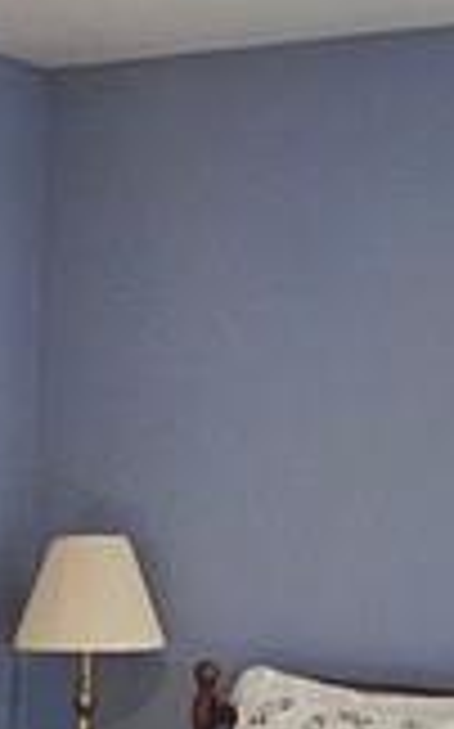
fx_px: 1725
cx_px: -112
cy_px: 994
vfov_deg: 21.2
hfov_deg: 14.4
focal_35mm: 87
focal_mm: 2.2
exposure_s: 1/60
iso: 320
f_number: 2.2
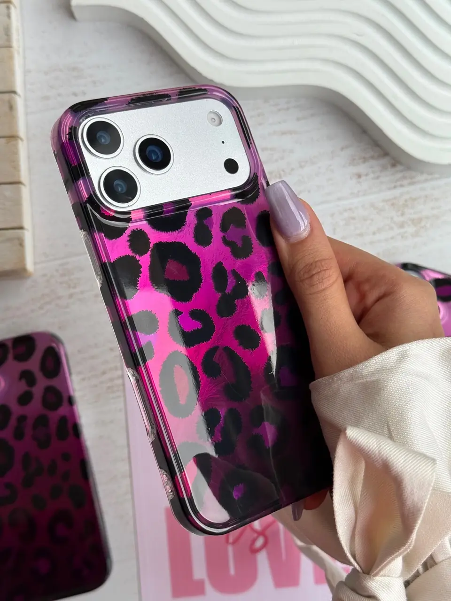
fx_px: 834
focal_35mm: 48
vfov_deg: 39.7
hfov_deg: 30.3
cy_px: 300
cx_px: 226
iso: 64
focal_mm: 6.76
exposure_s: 1/1167
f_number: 1.78
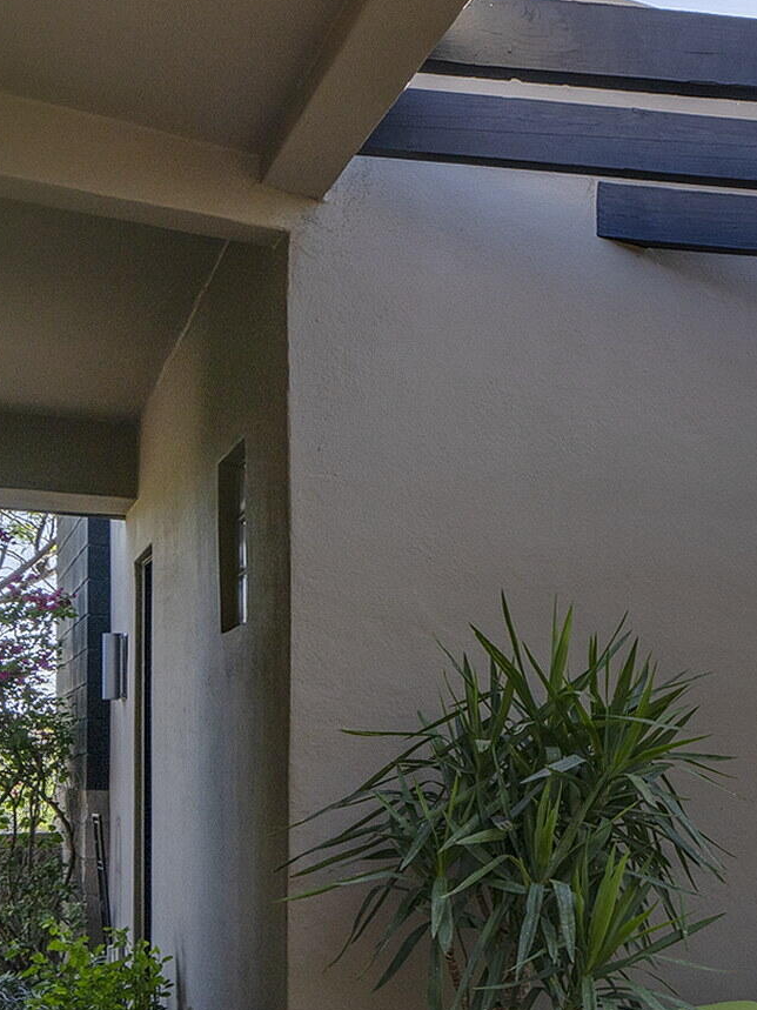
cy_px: 693
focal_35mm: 47
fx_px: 1371
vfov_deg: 39.8
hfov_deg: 23.1
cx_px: 1217
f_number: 9
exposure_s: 1/80
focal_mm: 15
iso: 100
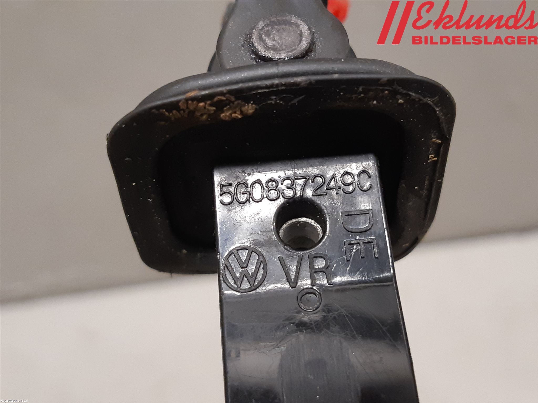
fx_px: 404
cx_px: 269
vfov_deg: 53.1
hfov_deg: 67.3
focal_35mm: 26
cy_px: 202
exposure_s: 1/50
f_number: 1.7
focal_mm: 3.93
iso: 200
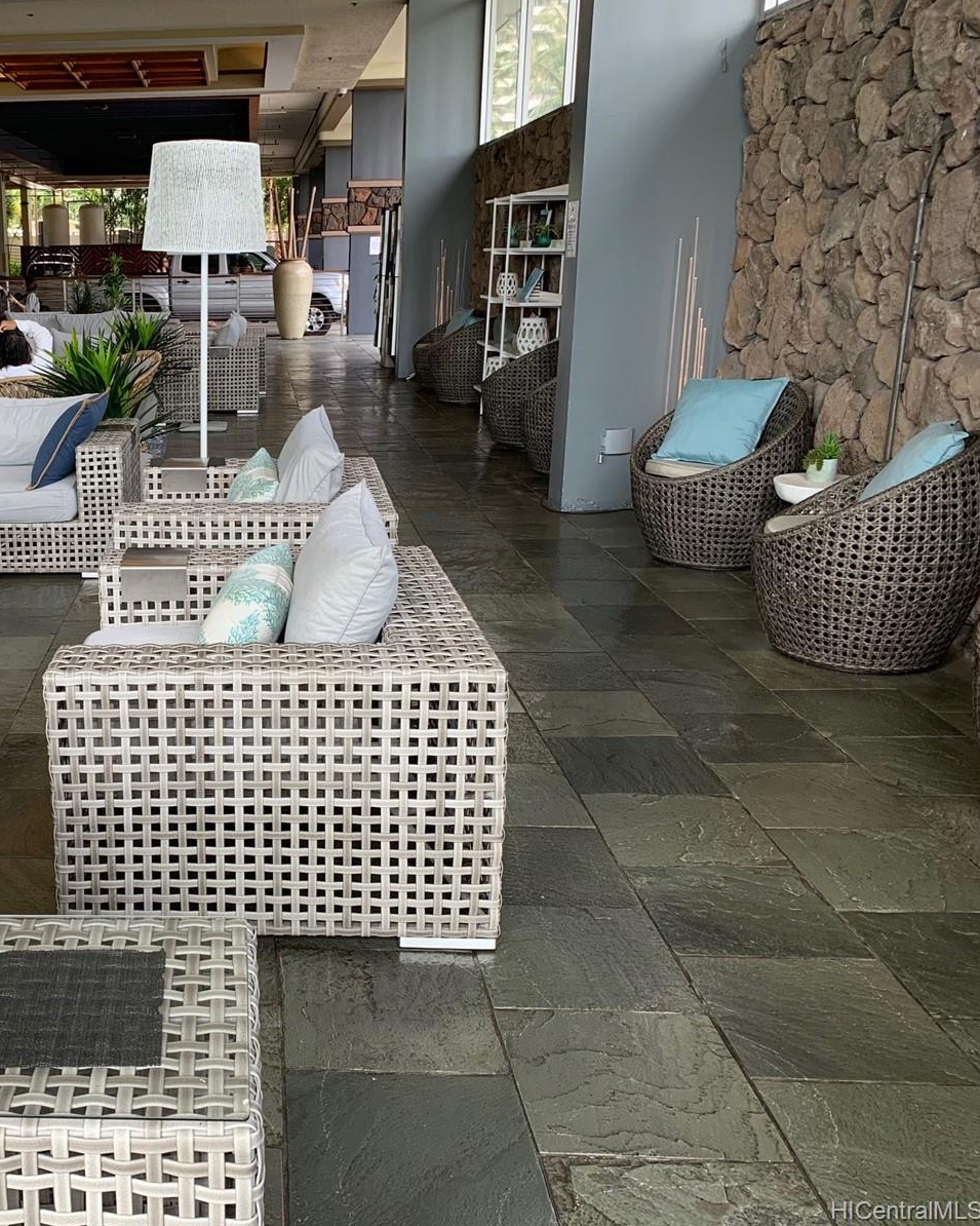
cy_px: 613
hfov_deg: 41.2
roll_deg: +1.3
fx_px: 1233
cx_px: 174
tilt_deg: -16.3
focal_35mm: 34
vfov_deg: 52.8
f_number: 1.8
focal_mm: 4.25
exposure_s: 1/121
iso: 50
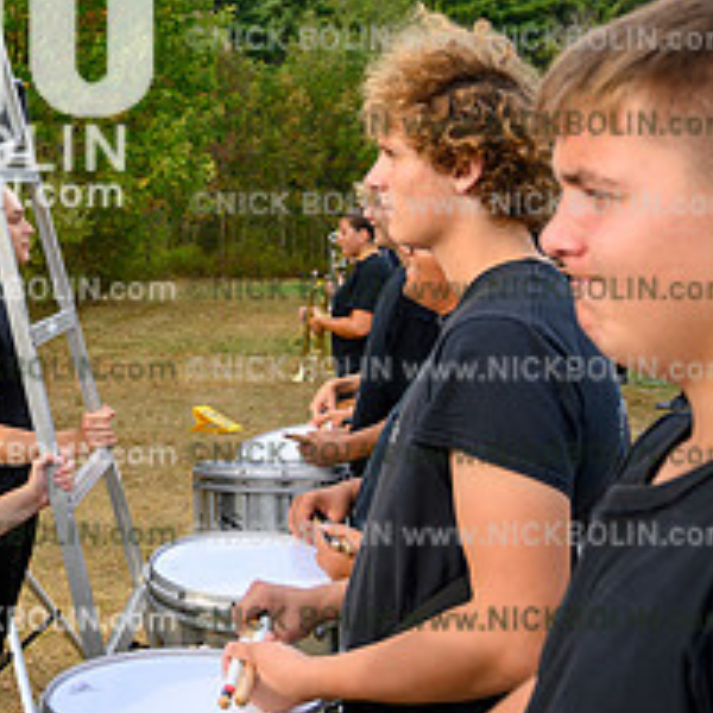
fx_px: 1375
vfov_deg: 27.7
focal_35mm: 59
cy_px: 39
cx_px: -100
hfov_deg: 26.4
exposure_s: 1/640
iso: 200
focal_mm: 24
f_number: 4.5
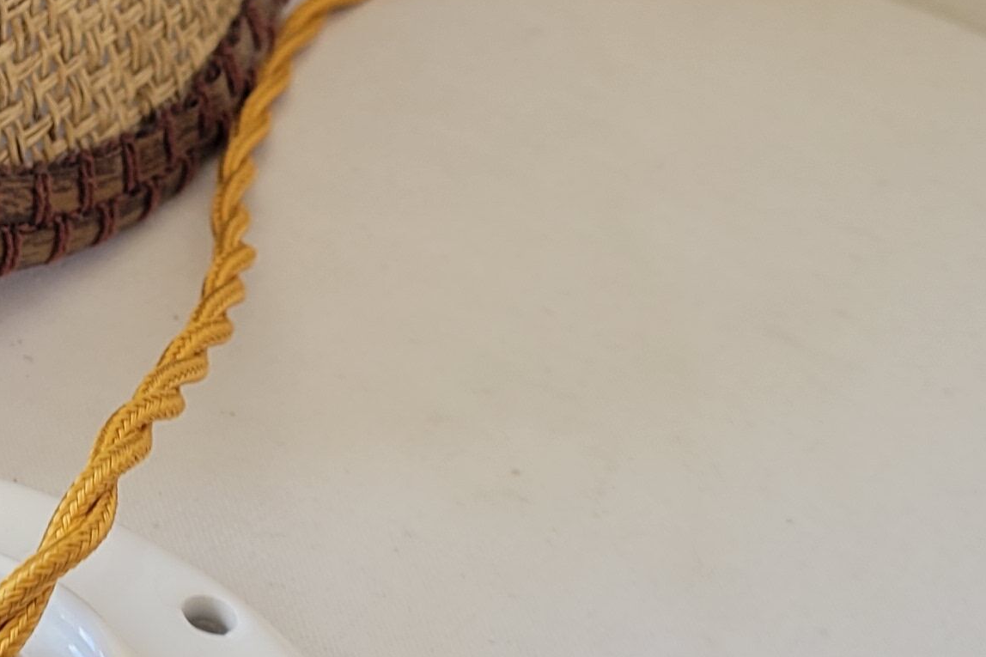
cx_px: -188
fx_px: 2601
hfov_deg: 20.2
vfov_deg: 14.3
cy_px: 170
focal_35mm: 95
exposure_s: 1/100
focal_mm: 5.4
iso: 50
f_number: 1.8
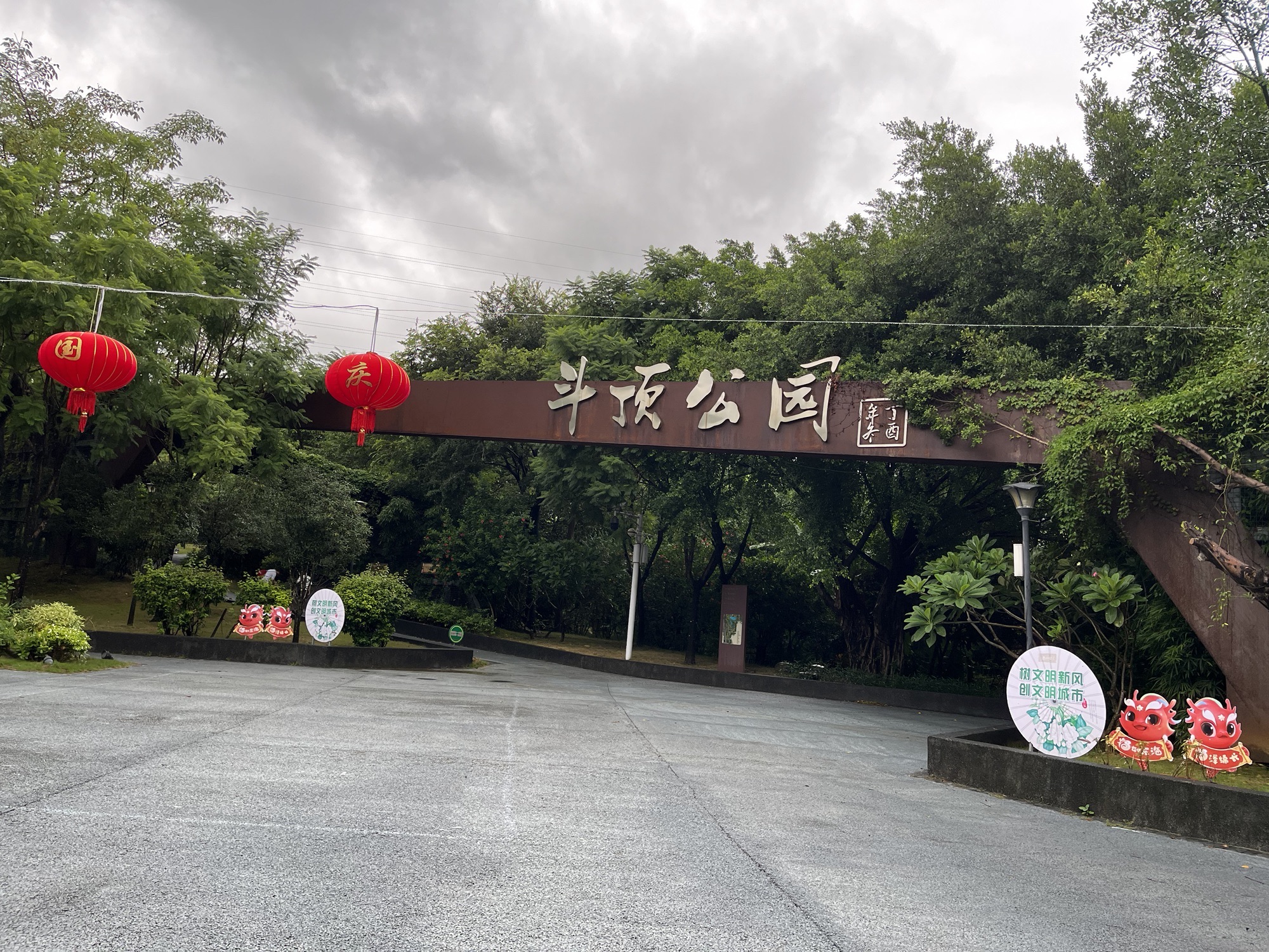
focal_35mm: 26
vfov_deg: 53.1
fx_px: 953
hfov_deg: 67.3
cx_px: 634
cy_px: 476
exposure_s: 1/271
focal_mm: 5.1
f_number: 1.6
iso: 40
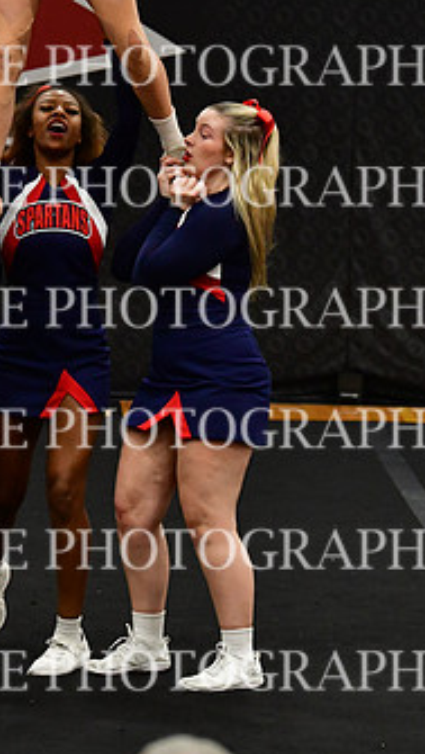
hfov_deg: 4.1
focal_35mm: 299
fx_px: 5977
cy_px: 126
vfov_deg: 7.2
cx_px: 30
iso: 4000
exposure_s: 1/500
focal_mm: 110
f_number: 4
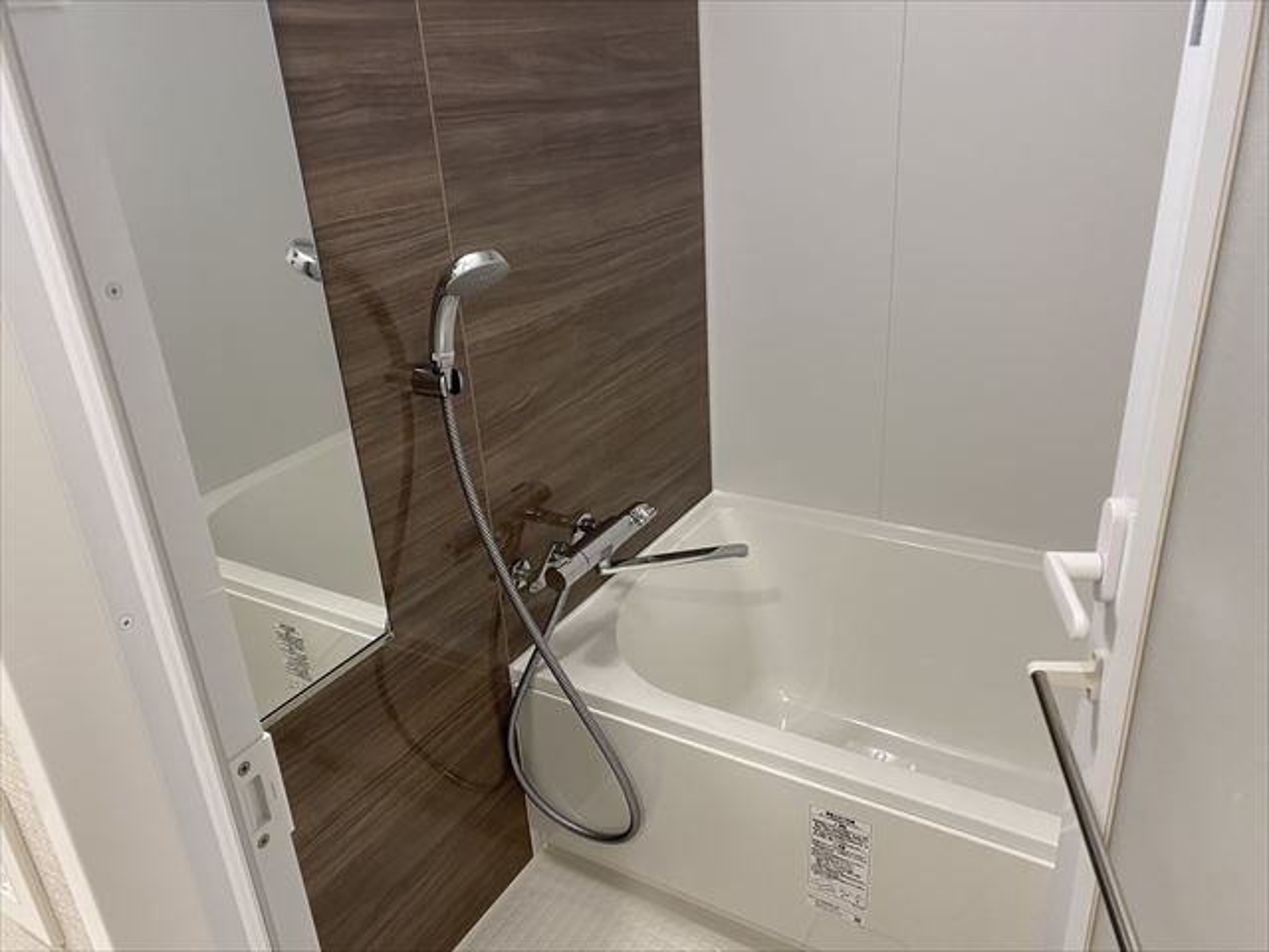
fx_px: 953
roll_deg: +5.1
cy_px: 476
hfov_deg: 67.3
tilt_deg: -26.8
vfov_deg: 53.1
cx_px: 634
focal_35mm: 26
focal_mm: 4.25
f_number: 1.8
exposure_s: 1/50
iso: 100
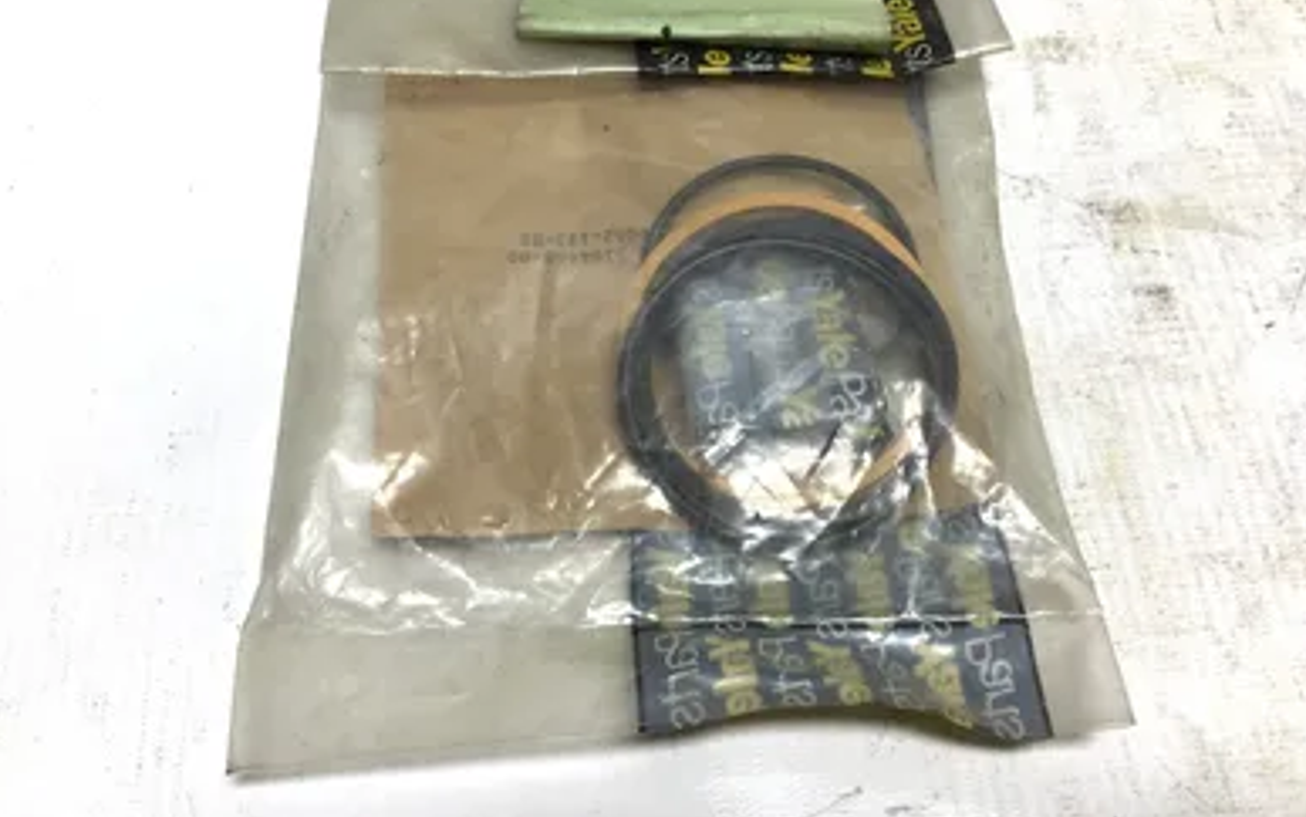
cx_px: 668
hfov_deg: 56.7
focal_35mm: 34
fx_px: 1210
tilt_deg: -61.2
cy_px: 334
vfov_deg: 37.2
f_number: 2.4
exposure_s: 1/120
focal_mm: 3.3
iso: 25
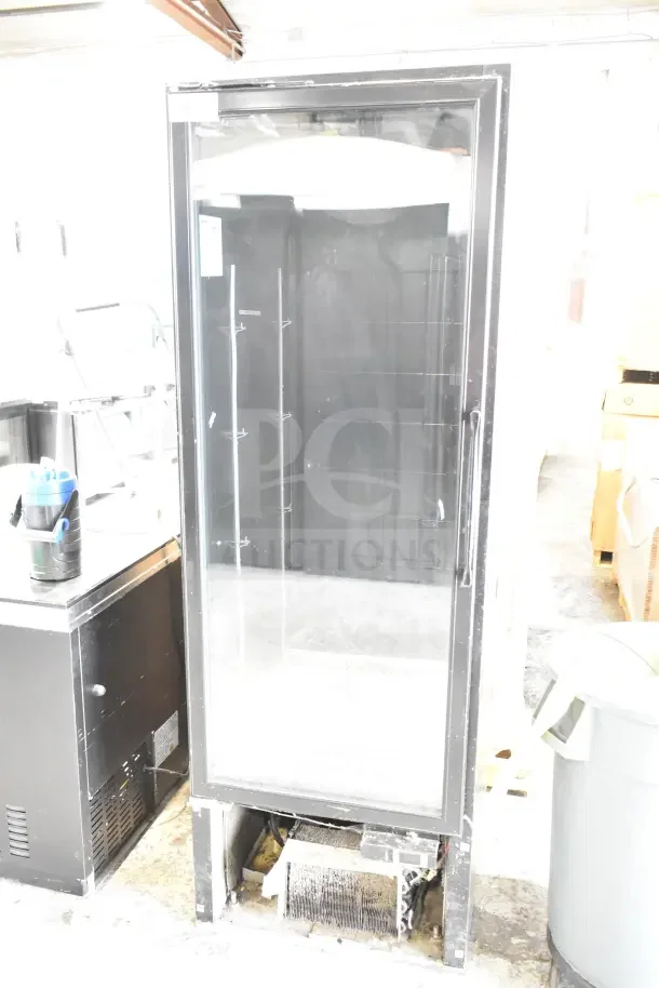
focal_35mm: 32
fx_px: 864
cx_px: 330
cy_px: 494
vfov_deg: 59.5
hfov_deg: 41.7
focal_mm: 21
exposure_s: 1/30
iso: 5000
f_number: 3.8
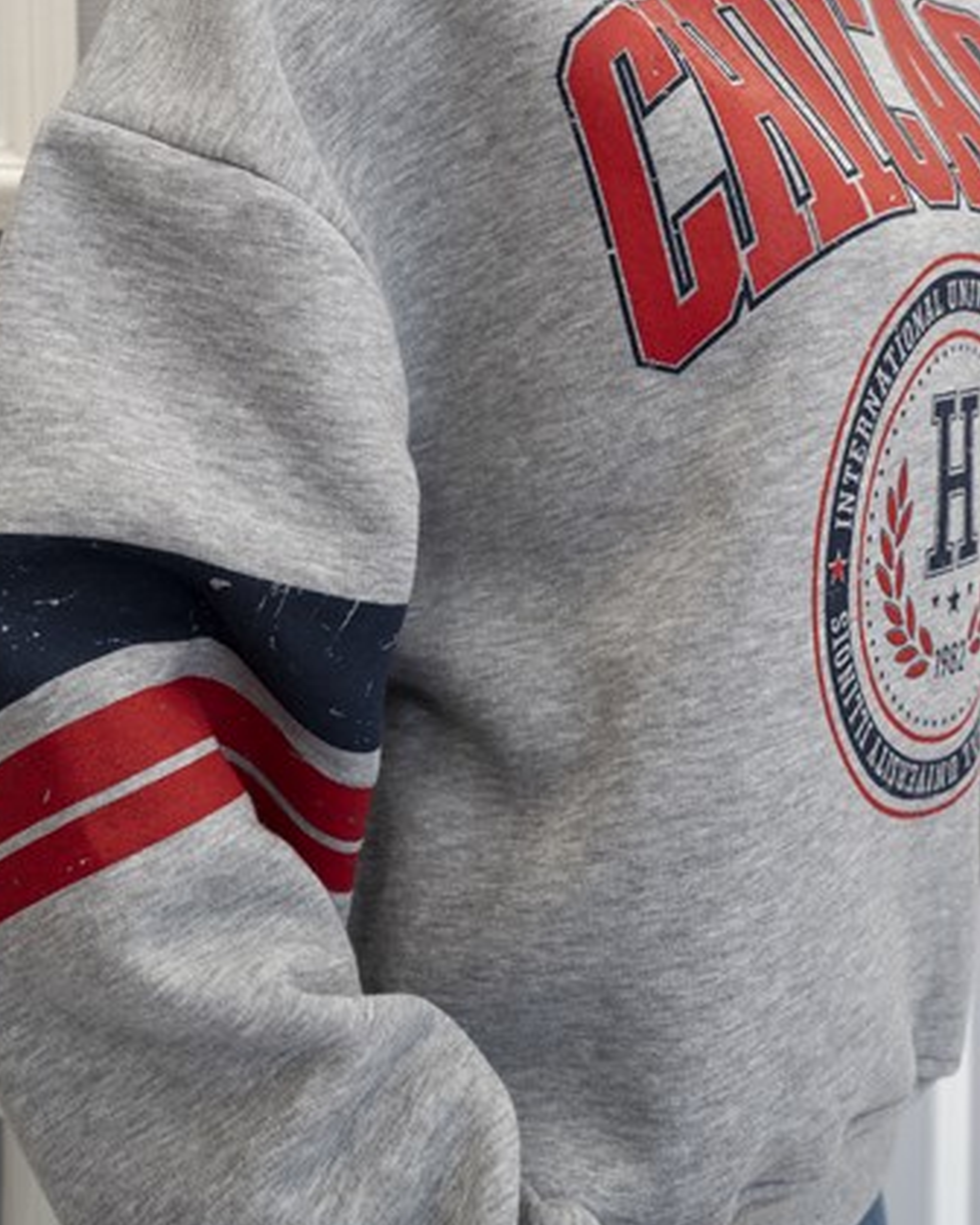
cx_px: 525
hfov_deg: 29.7
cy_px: 500
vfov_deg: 36.5
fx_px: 1849
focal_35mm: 51
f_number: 7.1
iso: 800
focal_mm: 39
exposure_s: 1/60
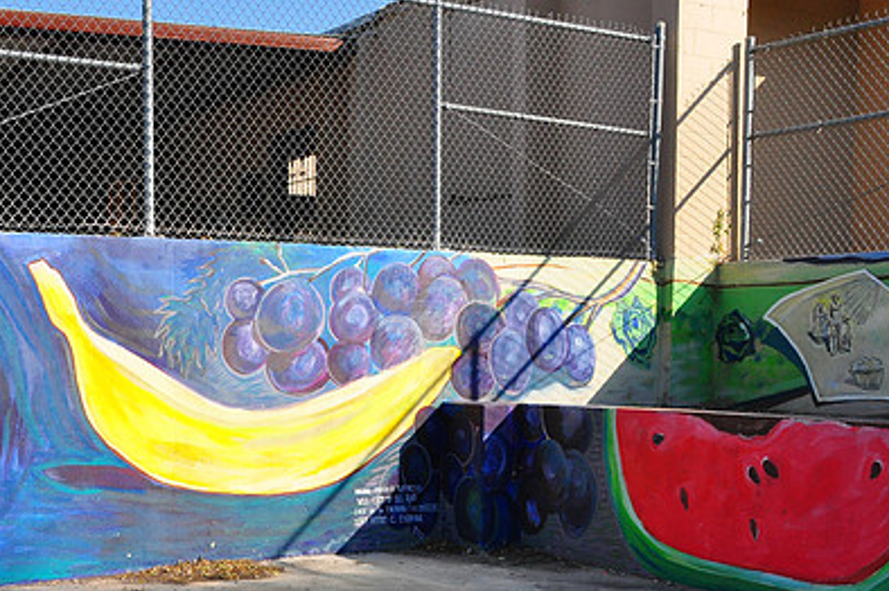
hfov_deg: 37.3
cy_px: 398
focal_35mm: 53
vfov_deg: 25.3
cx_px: 325
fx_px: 1308
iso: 800
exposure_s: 1/640
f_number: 13
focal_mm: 24
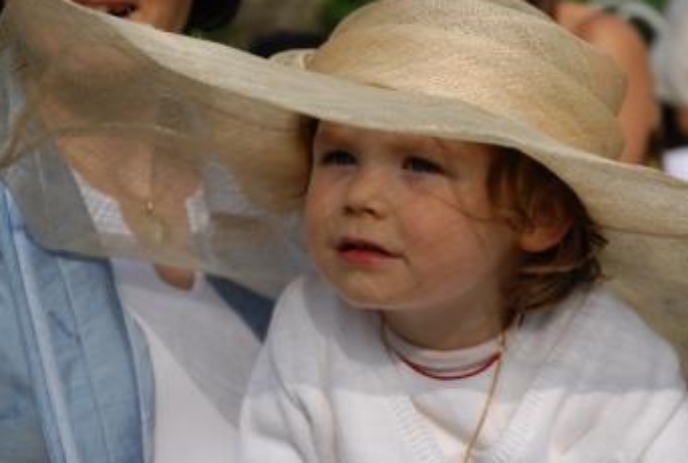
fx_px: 2108
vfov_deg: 12.5
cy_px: 230
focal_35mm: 110
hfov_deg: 18.5
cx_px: 445
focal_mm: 56
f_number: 4.5
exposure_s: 1/2500
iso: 400
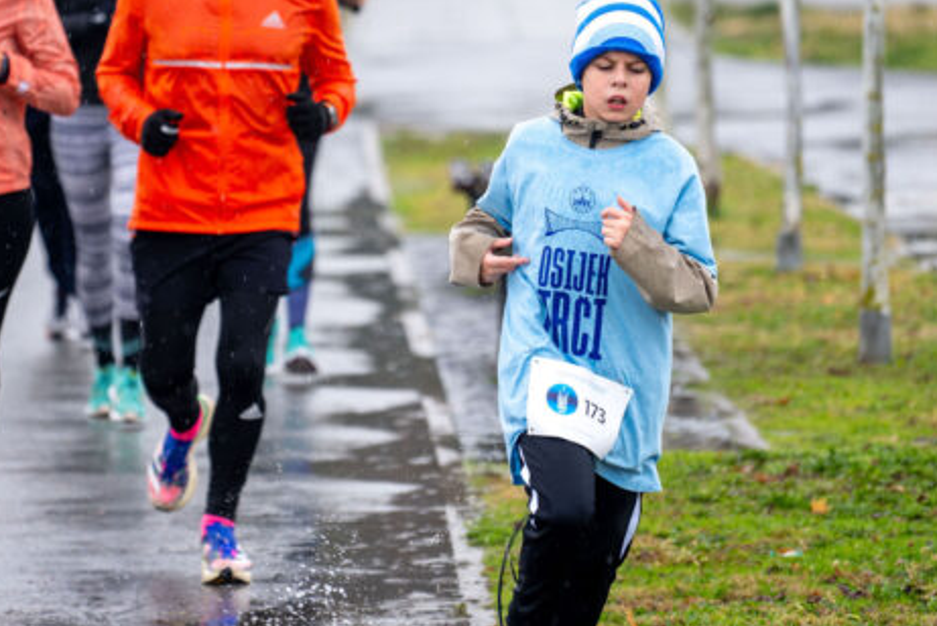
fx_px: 8881
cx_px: 315
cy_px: 144
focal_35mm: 341
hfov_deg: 6.0
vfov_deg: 4.0
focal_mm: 194
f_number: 4
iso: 640
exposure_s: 1/500
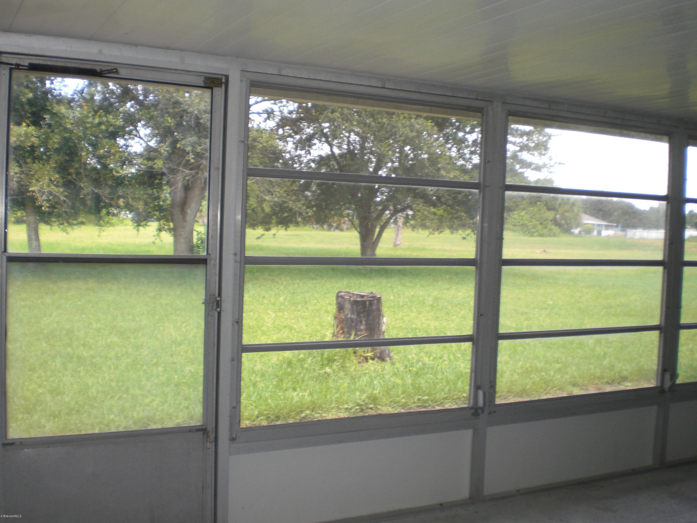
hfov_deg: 47.9
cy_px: 265
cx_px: 349
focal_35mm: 39
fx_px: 785
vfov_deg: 36.8
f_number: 3.1
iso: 100
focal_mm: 6.3
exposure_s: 1/80
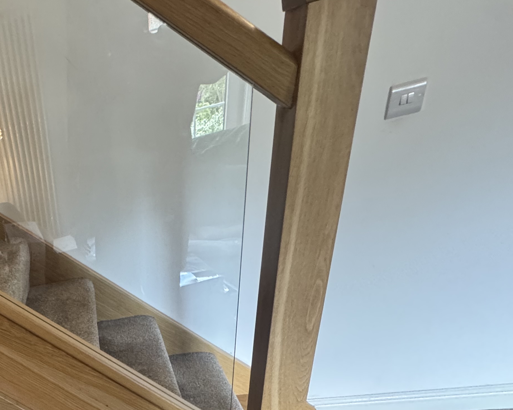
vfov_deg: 42.5
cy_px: 401
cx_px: -32
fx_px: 455
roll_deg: +15.7
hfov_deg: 46.1
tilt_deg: -30.6
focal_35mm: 30
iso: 250
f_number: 2.2
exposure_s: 1/50
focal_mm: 2.22
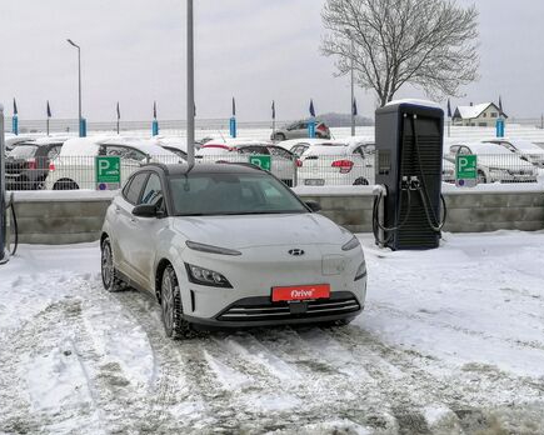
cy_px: 194
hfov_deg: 37.9
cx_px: 225
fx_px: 789
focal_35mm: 49
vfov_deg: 30.8
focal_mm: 5.3
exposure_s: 1/1887
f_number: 1.8
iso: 50
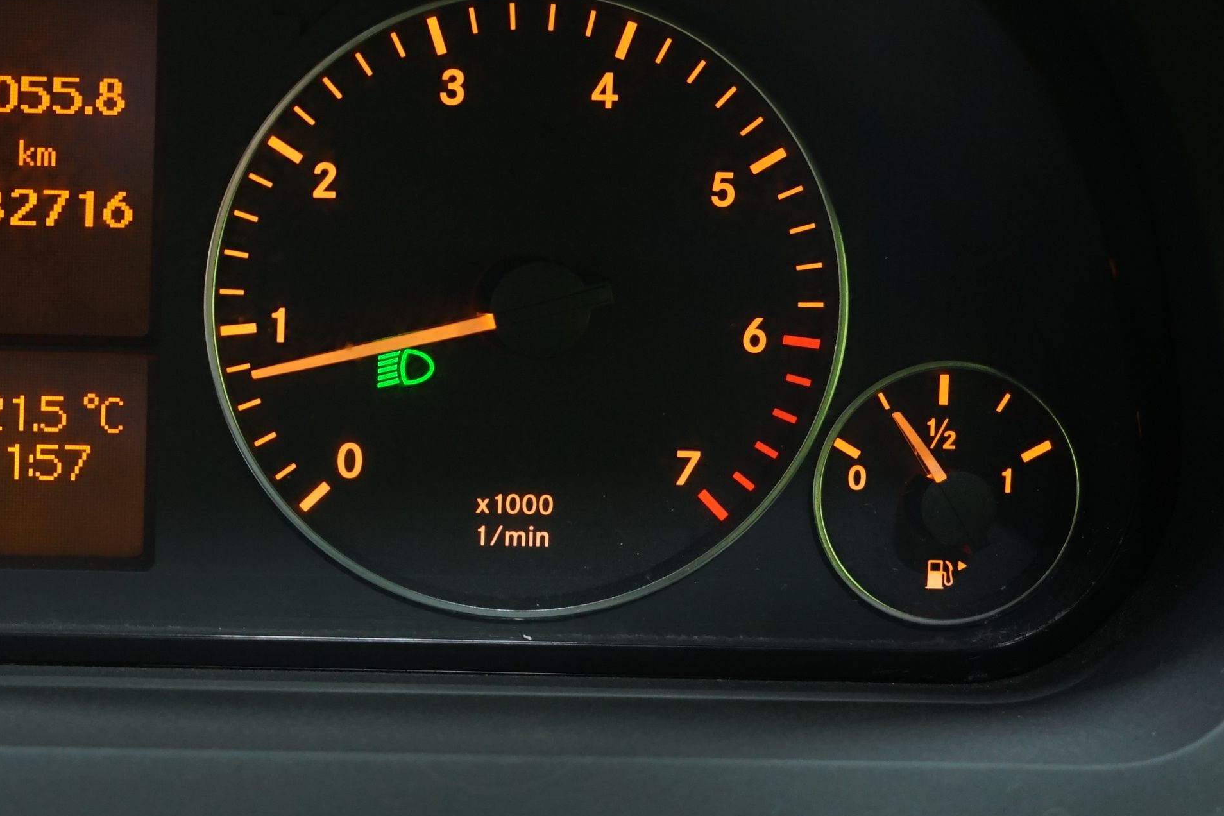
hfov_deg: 28.5
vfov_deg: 20.5
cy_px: 251
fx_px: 2244
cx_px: -14
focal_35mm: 66
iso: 1000
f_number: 4.5
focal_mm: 32
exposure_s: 1/25
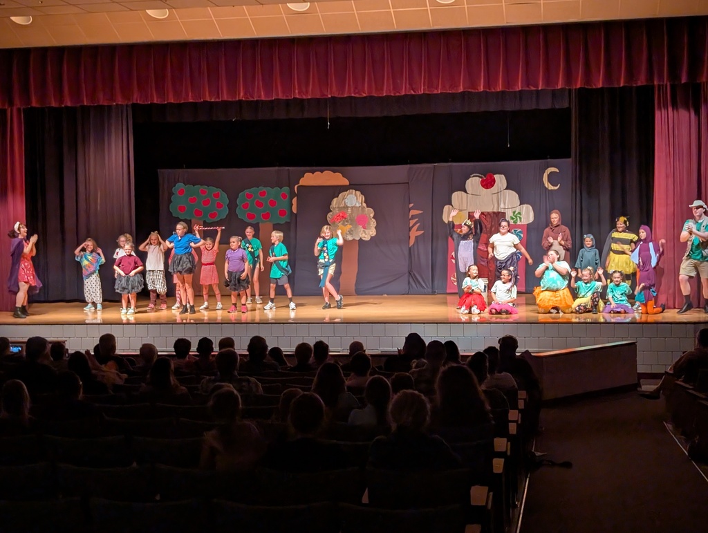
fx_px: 1004
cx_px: 354
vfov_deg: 29.7
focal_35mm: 49
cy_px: 266
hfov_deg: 38.9
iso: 179
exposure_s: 1/78.5
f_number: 1.68
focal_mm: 6.9
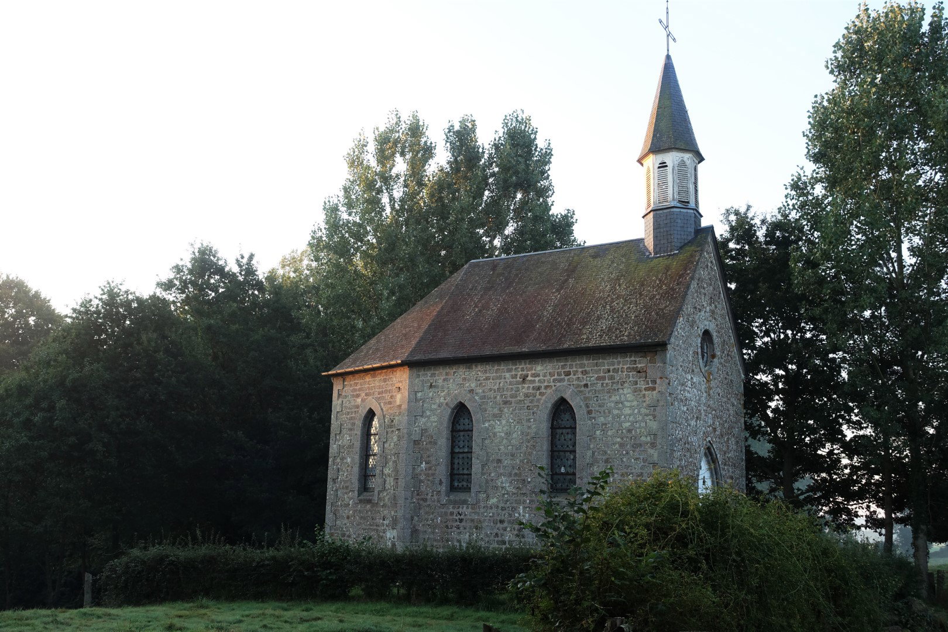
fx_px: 974
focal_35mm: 37
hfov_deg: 51.9
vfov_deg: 35.9
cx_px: 474
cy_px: 316
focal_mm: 13.53
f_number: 4.5
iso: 400
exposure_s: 1/125
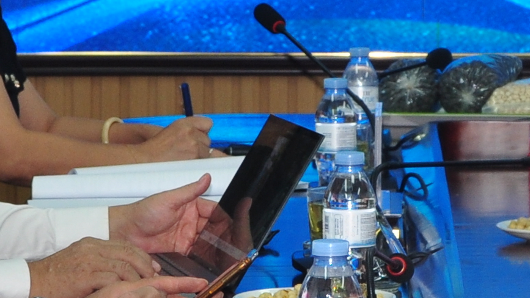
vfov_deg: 4.5
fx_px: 3817
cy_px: 26
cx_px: 491
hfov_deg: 7.9
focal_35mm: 272
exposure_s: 1/60
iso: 320
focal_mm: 35
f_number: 6.3
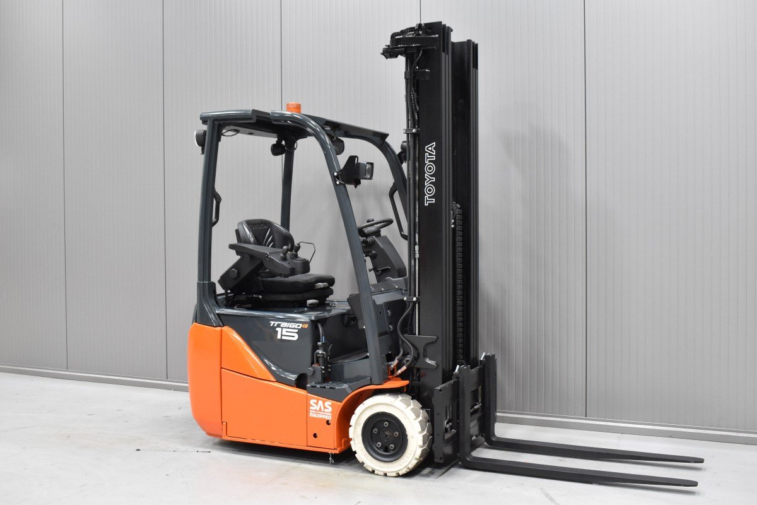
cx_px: 378
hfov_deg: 51.3
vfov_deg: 35.5
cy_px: 252
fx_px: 788
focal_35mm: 38
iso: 1600
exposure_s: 1/20
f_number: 5.6
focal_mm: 25
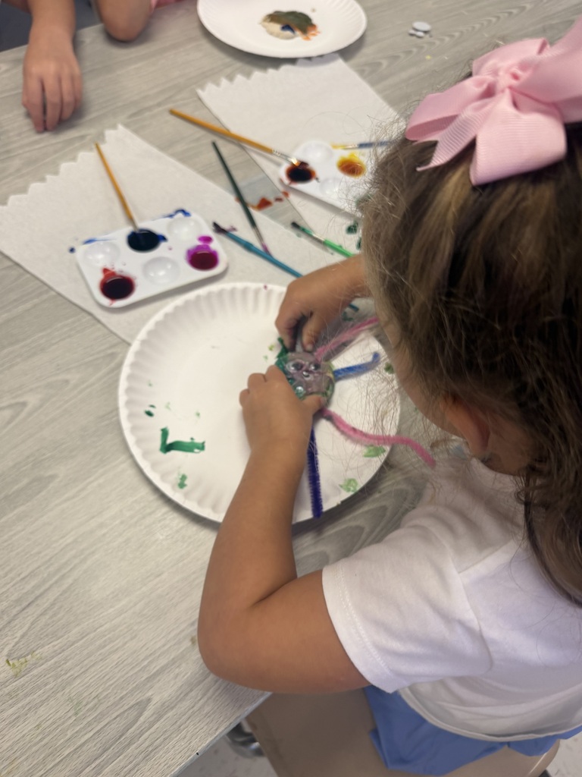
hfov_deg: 56.8
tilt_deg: -58.8
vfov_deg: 71.6
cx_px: 291
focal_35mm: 24
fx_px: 538
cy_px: 388
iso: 125
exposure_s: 1/60
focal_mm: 6.76
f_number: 1.78
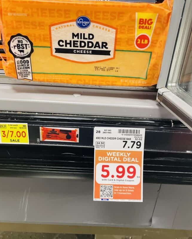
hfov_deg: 45.8
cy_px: 121
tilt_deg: -32.1
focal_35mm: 32
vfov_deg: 55.6
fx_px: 227
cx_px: 92
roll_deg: -1.8
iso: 125
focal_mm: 4.2
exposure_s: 1/44
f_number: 1.6
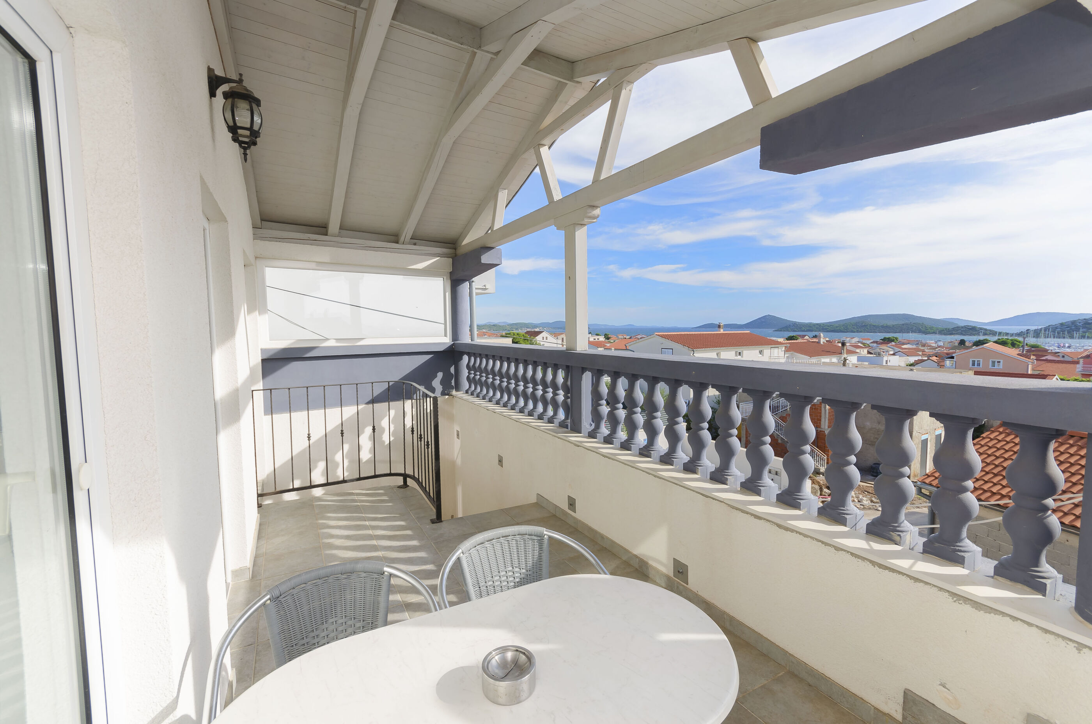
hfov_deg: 100.5
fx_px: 454
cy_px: 362
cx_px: 546
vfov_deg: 77.1
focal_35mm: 15
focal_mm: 10
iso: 100
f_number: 9
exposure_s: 1/100
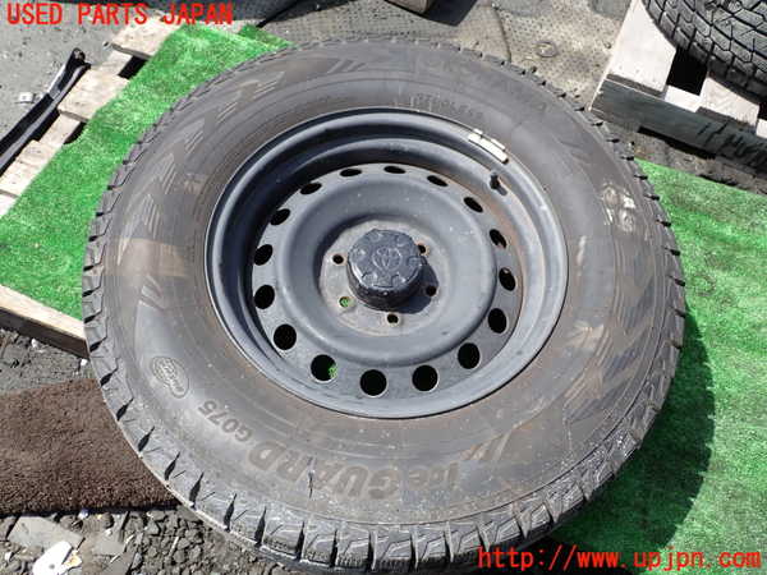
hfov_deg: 60.0
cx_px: 384
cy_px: 288
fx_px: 665
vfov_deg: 46.8
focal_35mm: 30
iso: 100
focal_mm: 5.4
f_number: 3.2
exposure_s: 1/500
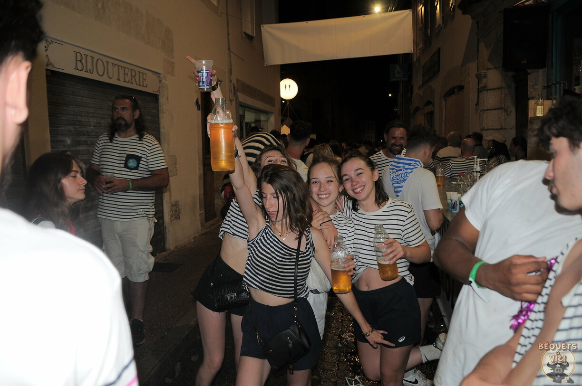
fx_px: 436
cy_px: 193
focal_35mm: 27
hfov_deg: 67.4
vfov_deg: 47.8
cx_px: 291
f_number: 3.5
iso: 200
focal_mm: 18
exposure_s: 1/60
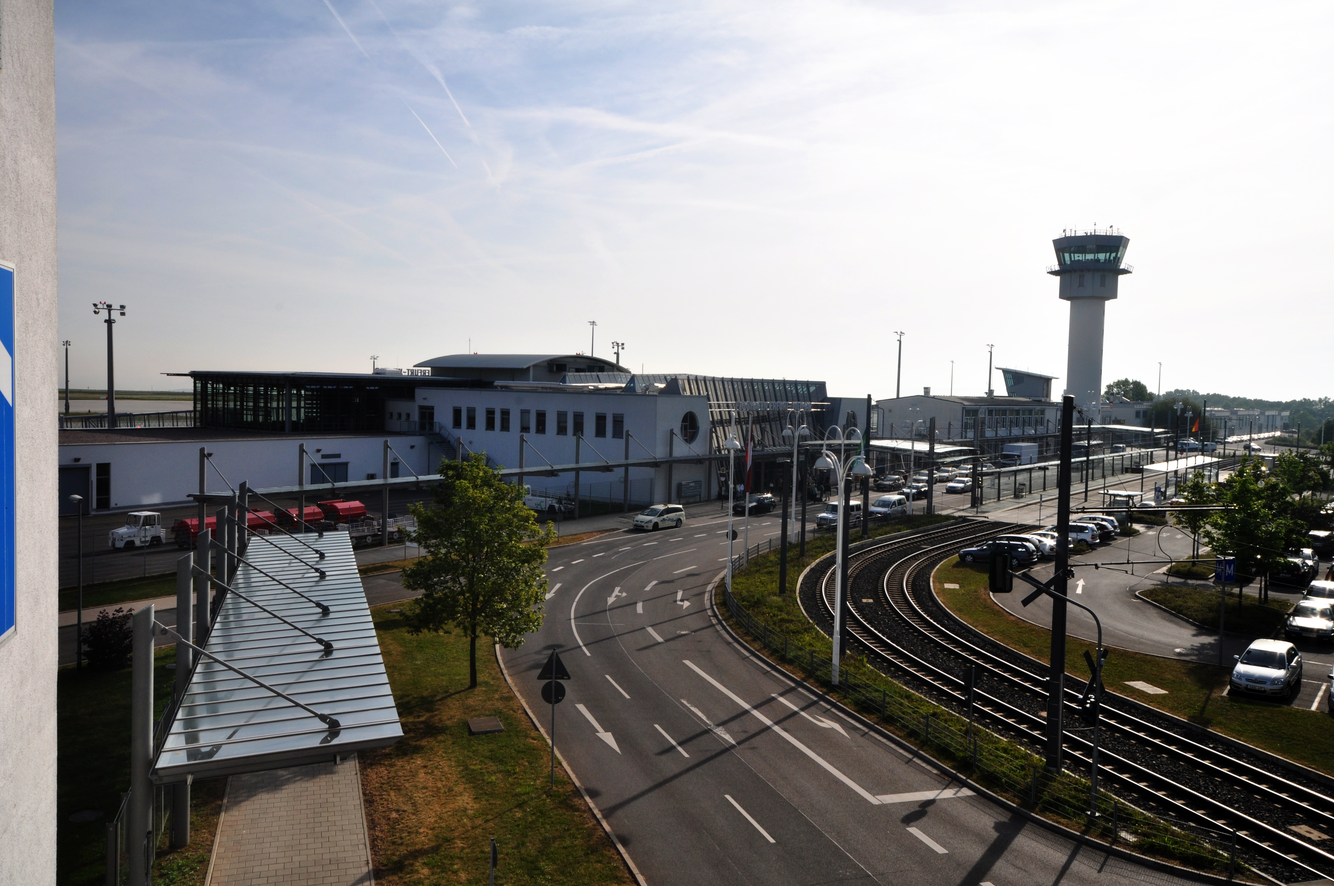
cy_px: 443
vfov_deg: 43.5
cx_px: 667
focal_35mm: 30
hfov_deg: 62.0
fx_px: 1110
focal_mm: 20
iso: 200
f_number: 19
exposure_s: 1/45
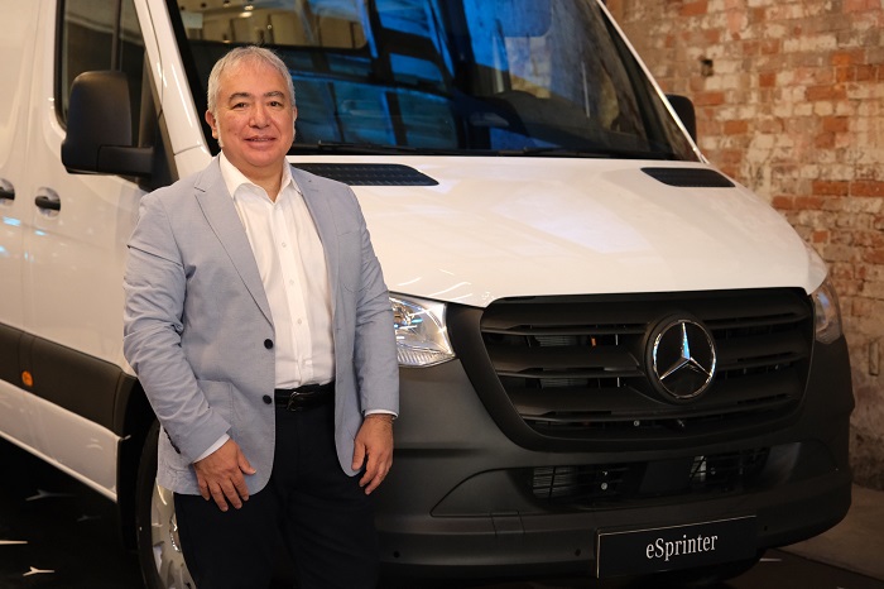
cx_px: 442
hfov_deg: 31.4
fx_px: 1571
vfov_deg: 21.2
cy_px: 294
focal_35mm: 64
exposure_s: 1/100
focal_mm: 42.7
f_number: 2.8
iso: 4000
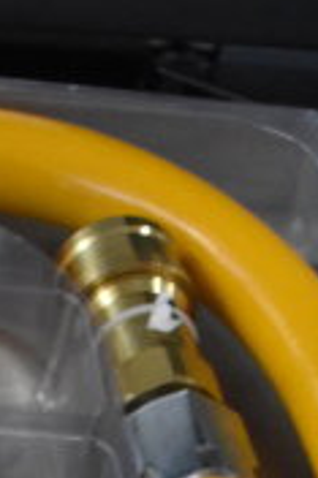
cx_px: 82
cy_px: 1177
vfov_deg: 10.3
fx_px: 2283
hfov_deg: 8.0
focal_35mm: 172
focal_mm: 22
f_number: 3.8
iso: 2500
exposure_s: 1/30
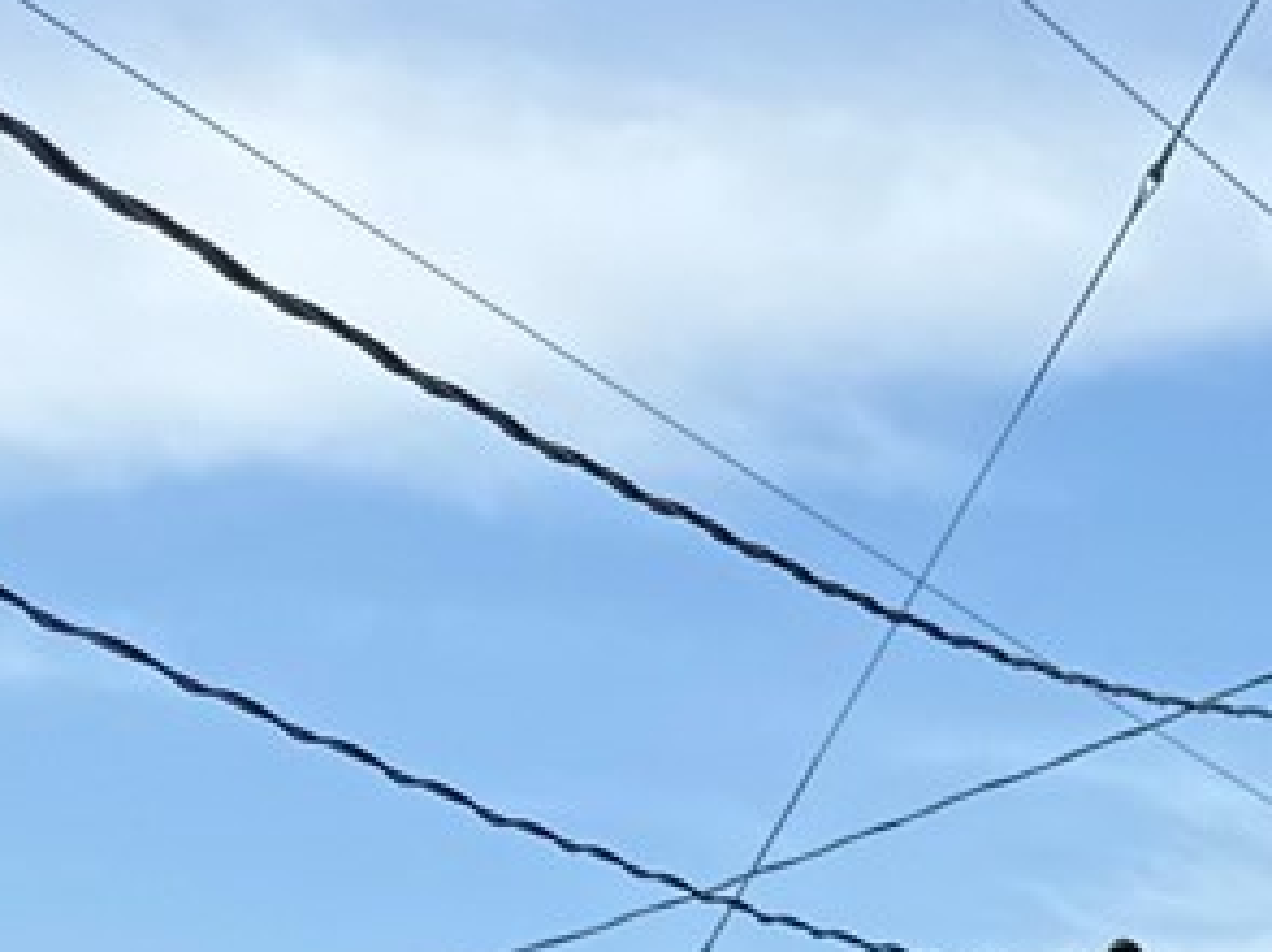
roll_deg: +0.2
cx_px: 3003
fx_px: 5764
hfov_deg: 10.8
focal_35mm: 157
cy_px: 2878
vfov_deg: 8.1
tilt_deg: -8.7
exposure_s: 1/1585
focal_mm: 6.76
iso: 80
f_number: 1.78
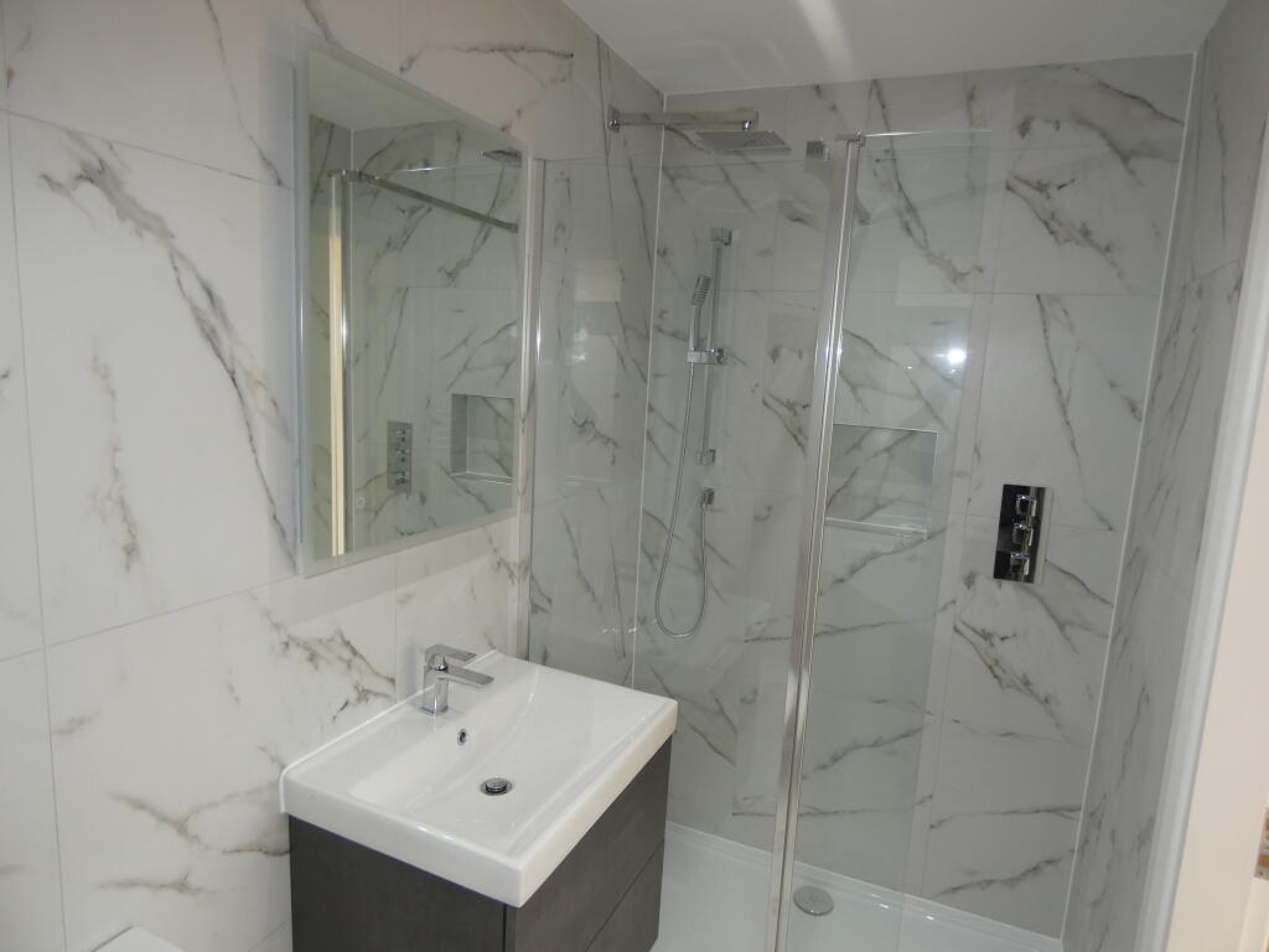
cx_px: 634
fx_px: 733
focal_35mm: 20
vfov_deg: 66.0
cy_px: 476
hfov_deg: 81.7
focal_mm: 3.6
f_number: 2.8
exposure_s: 1/60
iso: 80
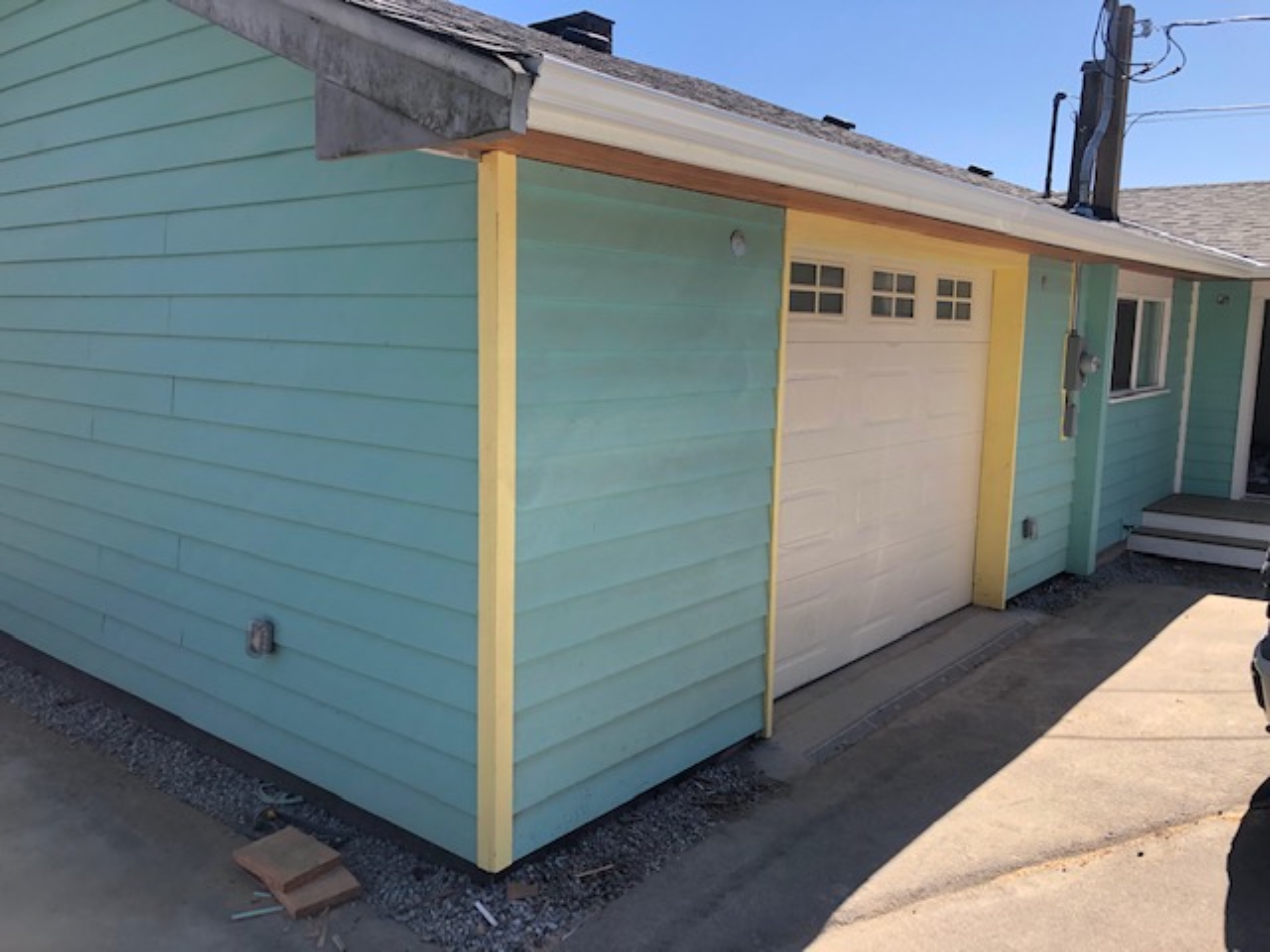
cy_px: 476
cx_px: 635
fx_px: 1027
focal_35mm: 28
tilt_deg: -5.5
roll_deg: -1.1
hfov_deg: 63.4
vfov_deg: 49.7
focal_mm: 3.99
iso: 20
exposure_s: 1/934
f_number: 1.8
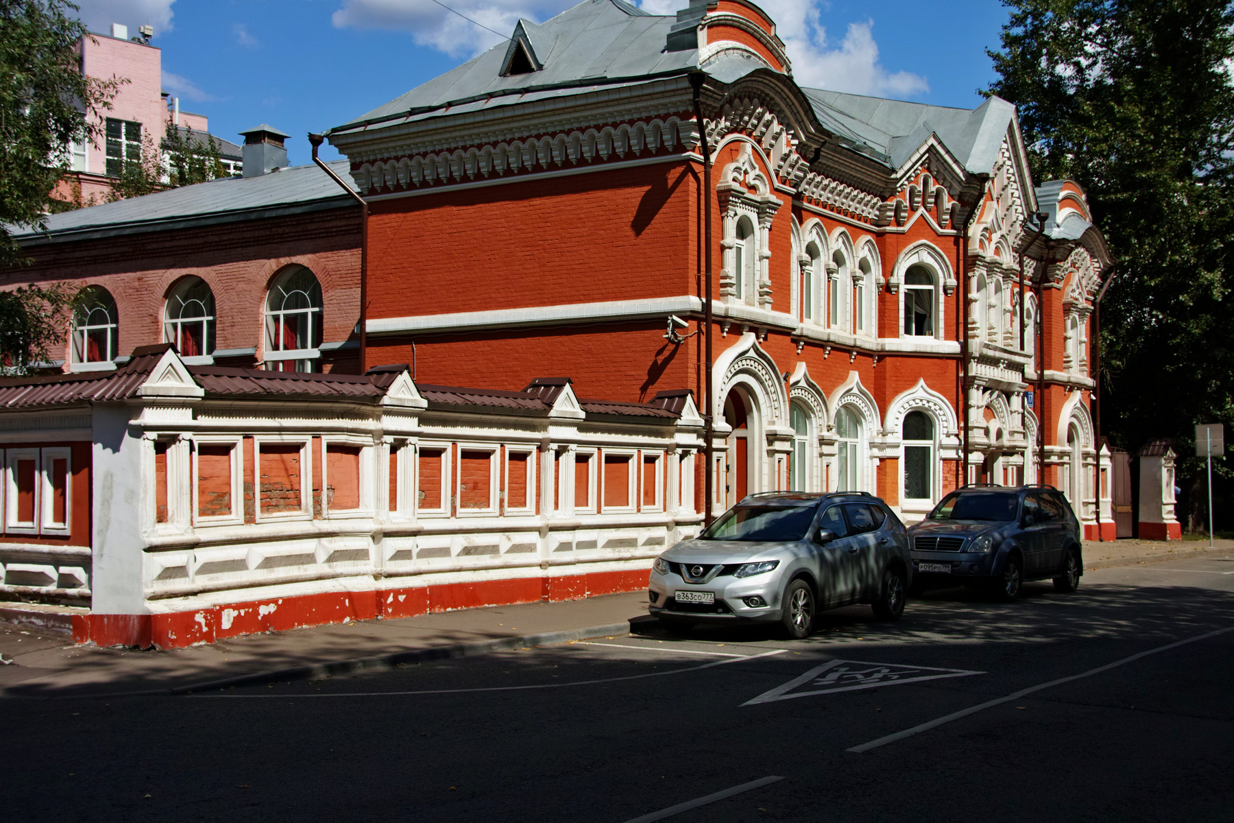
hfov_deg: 45.0
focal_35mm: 44
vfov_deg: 30.8
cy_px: 412
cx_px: 617
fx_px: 1491
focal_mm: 29
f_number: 6.3
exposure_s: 1/640
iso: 100
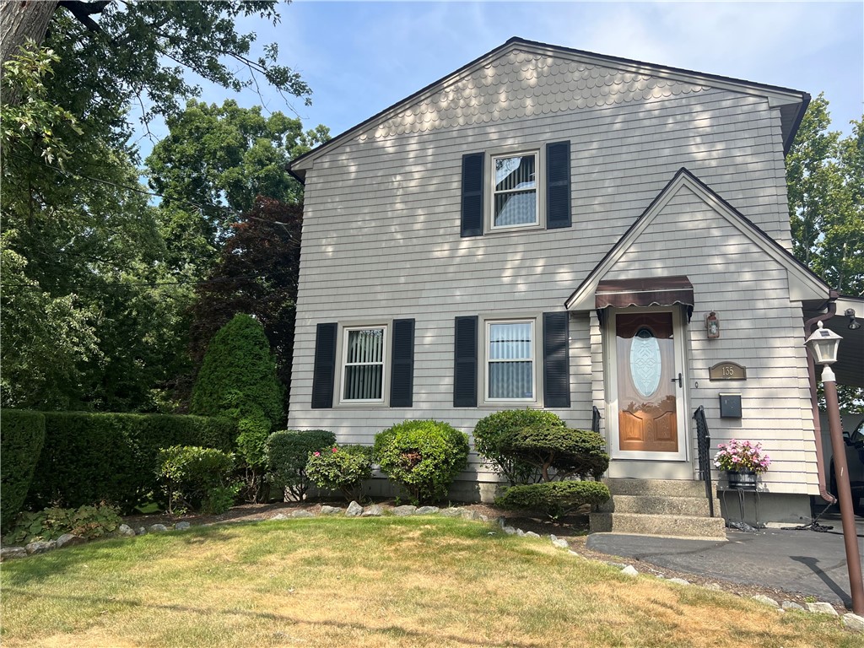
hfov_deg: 67.3
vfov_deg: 53.1
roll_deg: -1.2
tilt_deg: +12.2
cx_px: 432
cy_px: 324
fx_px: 649
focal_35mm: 26
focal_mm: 5.7
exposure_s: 1/2513
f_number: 1.5
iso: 50
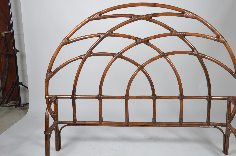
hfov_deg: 55.8
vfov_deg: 38.7
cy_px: 74
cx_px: 129
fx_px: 222
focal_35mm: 34
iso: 100
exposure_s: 1/125
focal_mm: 20
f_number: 11
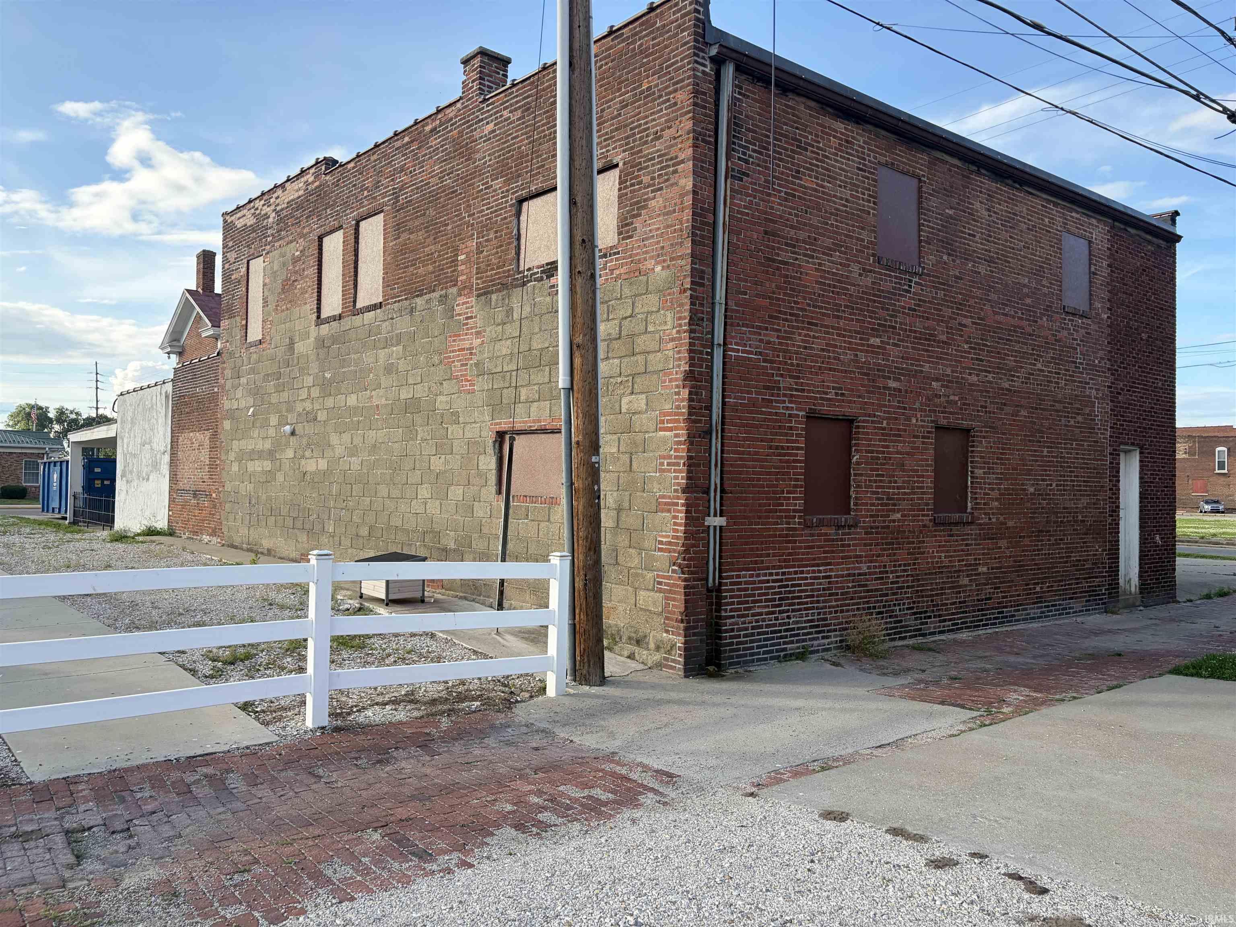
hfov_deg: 67.3
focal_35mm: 26
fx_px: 928
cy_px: 464
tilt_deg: +3.5
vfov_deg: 53.1
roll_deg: +0.0
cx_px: 618
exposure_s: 1/920
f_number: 1.6
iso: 64
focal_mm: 5.96
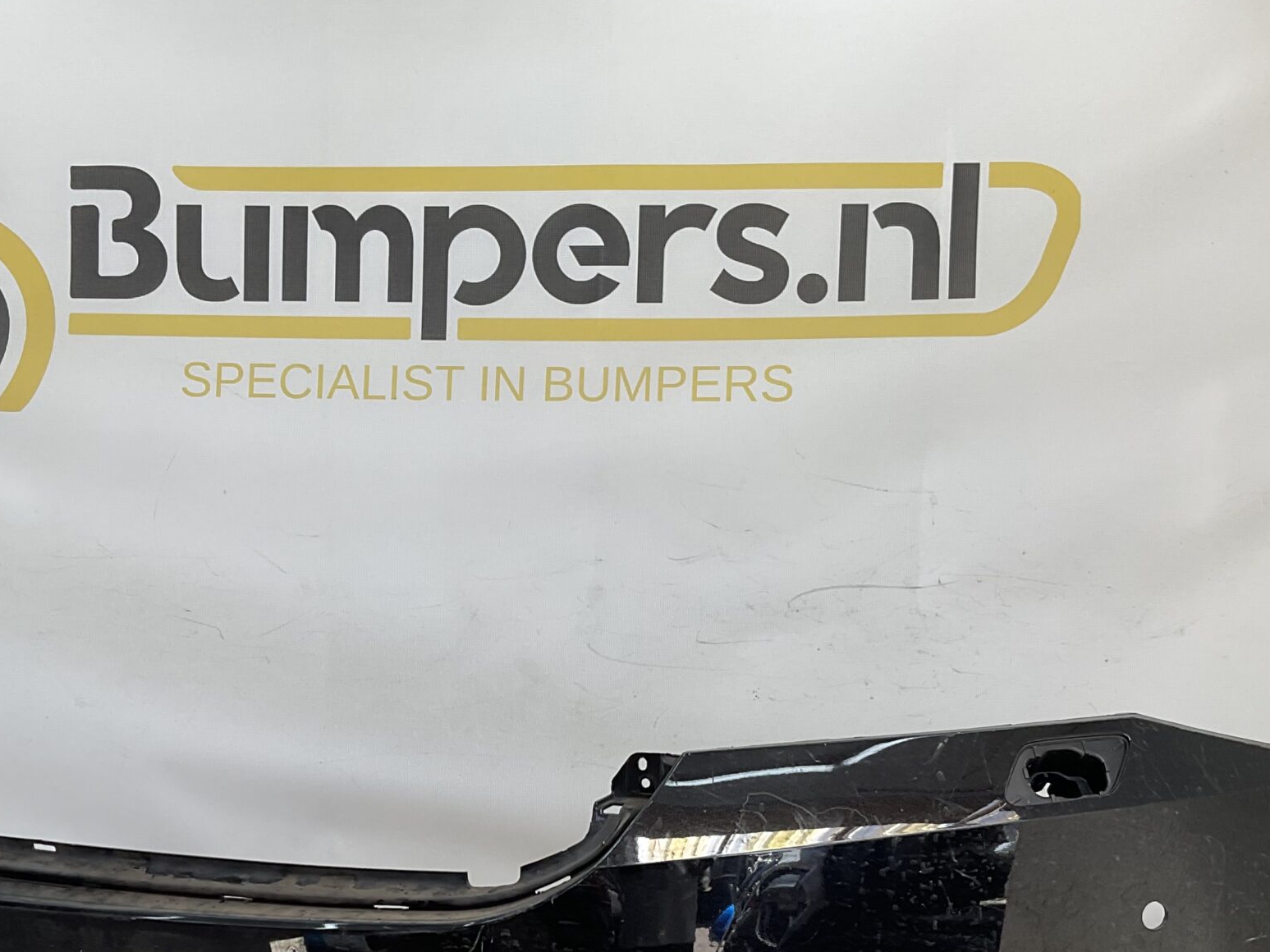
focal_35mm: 48
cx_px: 543
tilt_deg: -9.0
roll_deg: -2.4
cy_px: 779
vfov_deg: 29.5
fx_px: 1761
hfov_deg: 39.6
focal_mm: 3
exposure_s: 1/198
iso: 16
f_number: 1.8
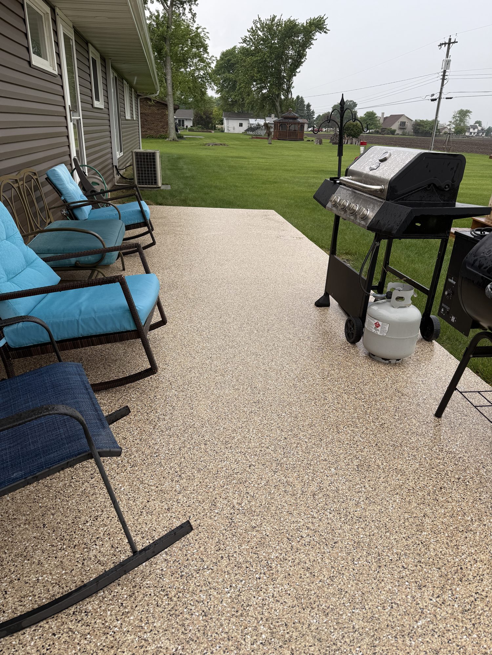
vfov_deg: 71.6
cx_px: 246
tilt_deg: -23.0
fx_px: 455
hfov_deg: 56.8
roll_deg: -2.1
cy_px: 328
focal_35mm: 24
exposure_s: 1/627
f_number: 1.78
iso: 80
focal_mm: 6.76
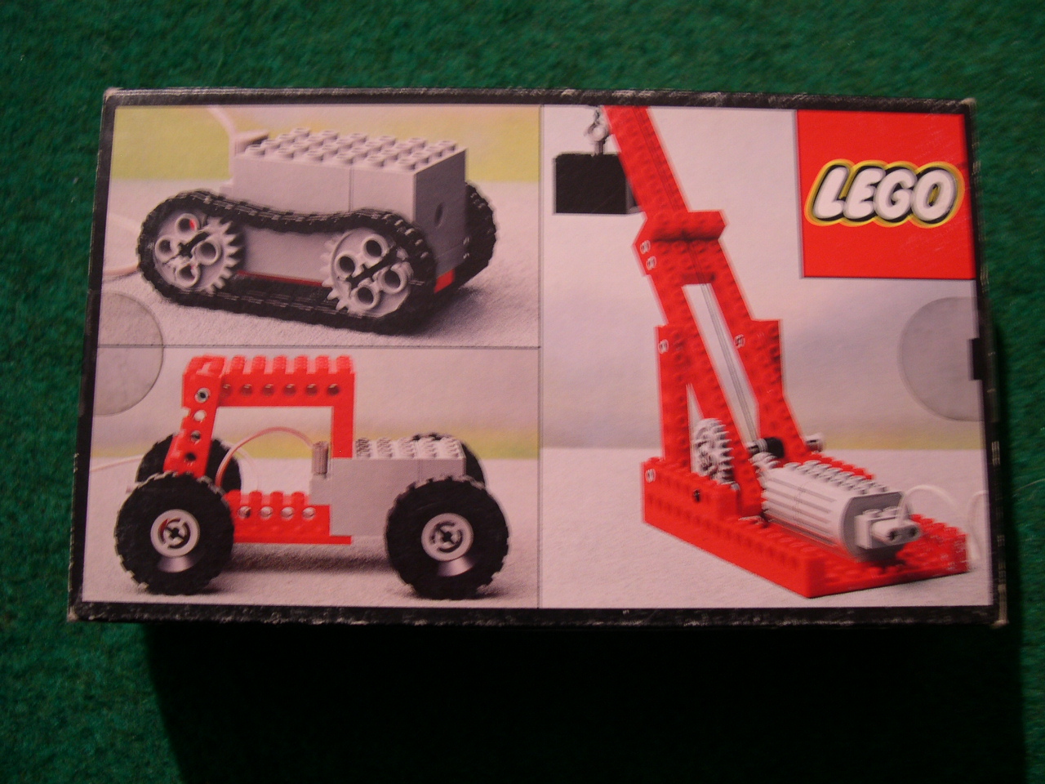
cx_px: 522
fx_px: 1147
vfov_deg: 37.7
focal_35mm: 38
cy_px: 392
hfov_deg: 49.0
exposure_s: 1/4.8
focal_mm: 8
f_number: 2.8
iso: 116
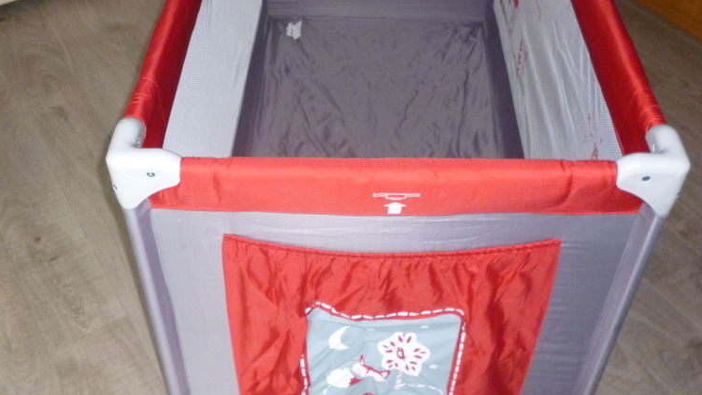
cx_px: 362
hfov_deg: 49.4
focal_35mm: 41
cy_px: 134
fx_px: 763
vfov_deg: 28.9
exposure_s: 1/60
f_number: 3.1
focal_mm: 5
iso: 400
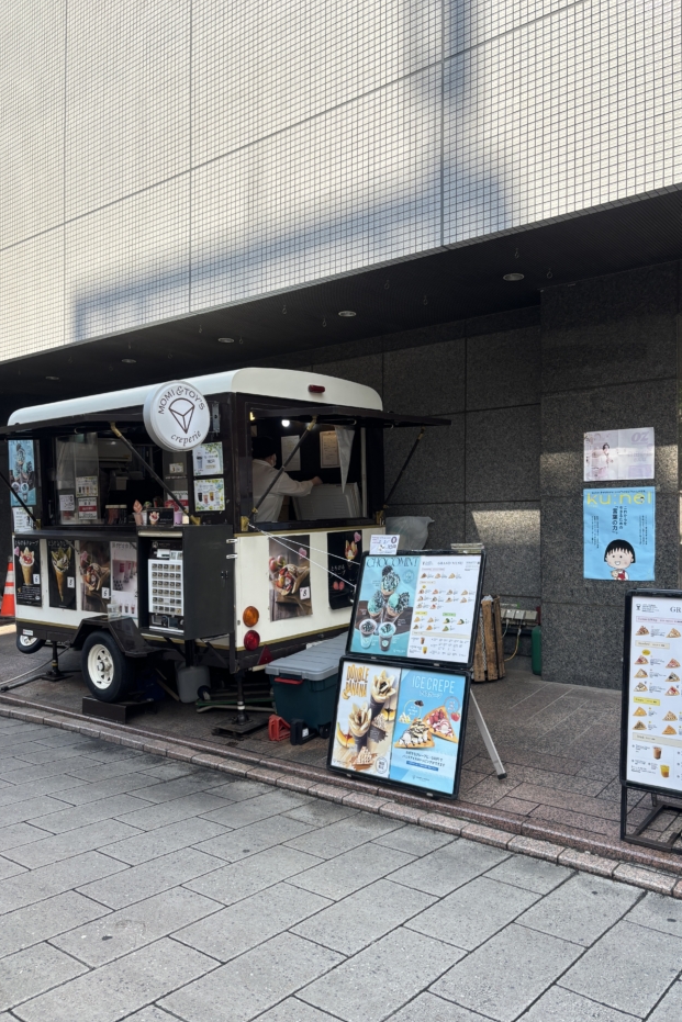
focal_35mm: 28
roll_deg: -0.7
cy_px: 517
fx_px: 795
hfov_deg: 46.4
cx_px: 361
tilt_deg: +0.6
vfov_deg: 65.5
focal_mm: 5.96
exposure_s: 1/1590
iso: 50
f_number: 1.6
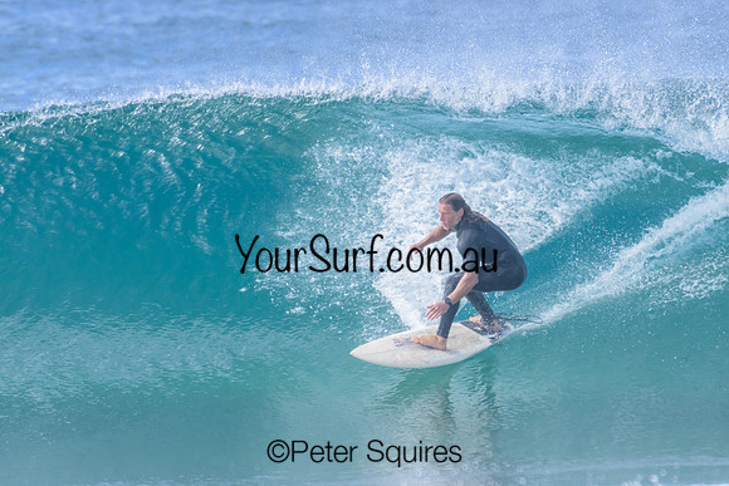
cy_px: 243
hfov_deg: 2.1
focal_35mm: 1000
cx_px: 364
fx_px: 20254
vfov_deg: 1.4
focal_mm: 1000
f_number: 11
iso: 2500
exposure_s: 1/2000
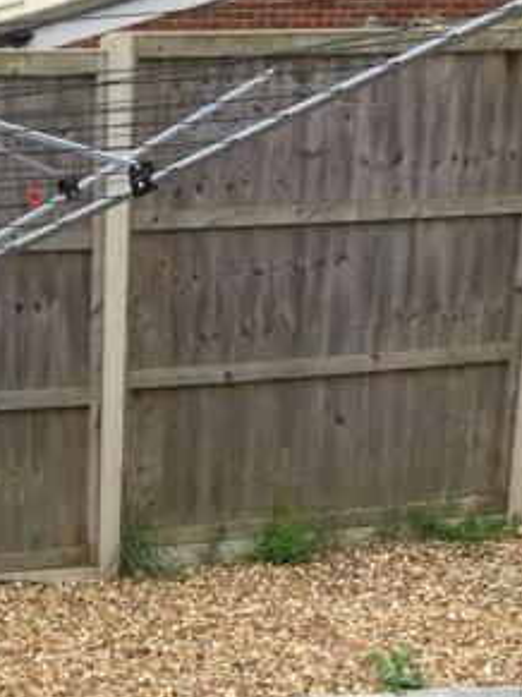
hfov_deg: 14.0
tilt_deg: -22.9
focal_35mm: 102
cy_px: 1099
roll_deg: +1.1
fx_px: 2052
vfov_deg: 17.1
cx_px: -129
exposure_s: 1/860
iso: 32
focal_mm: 4.15
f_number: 2.2
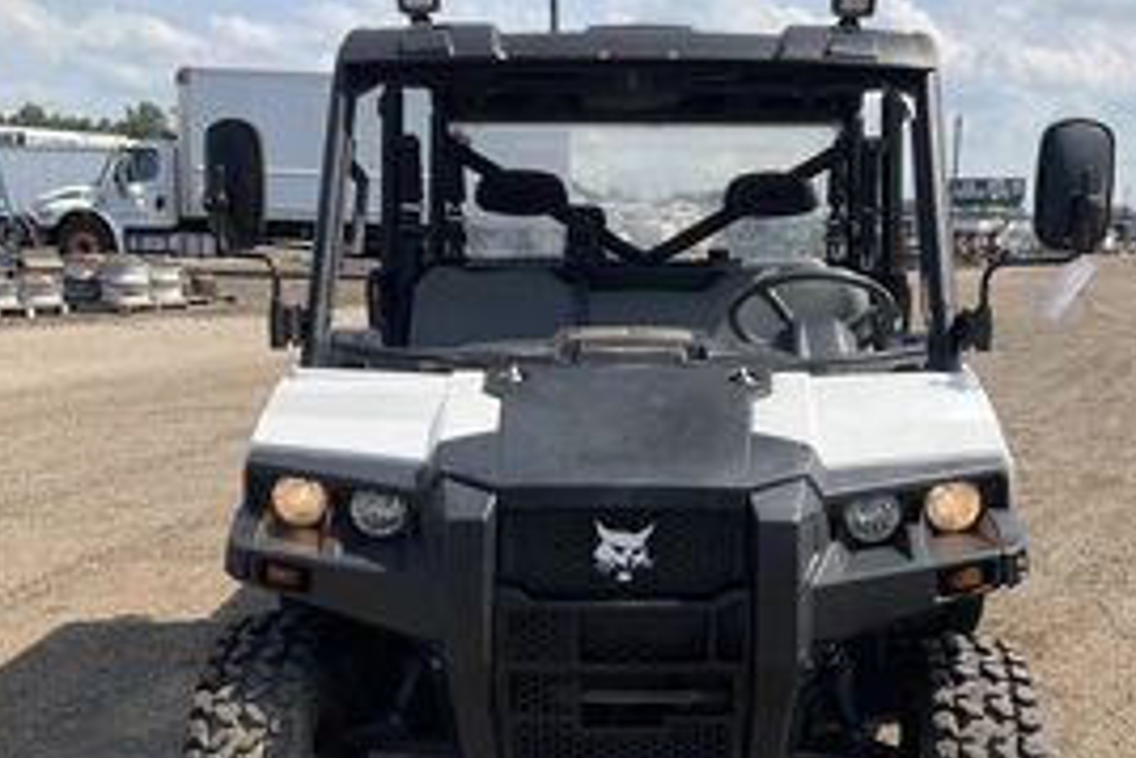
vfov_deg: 29.7
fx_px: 1421
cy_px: 495
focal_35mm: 45
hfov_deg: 43.4
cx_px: 657
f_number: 1.8
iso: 25
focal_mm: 3
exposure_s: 1/1577
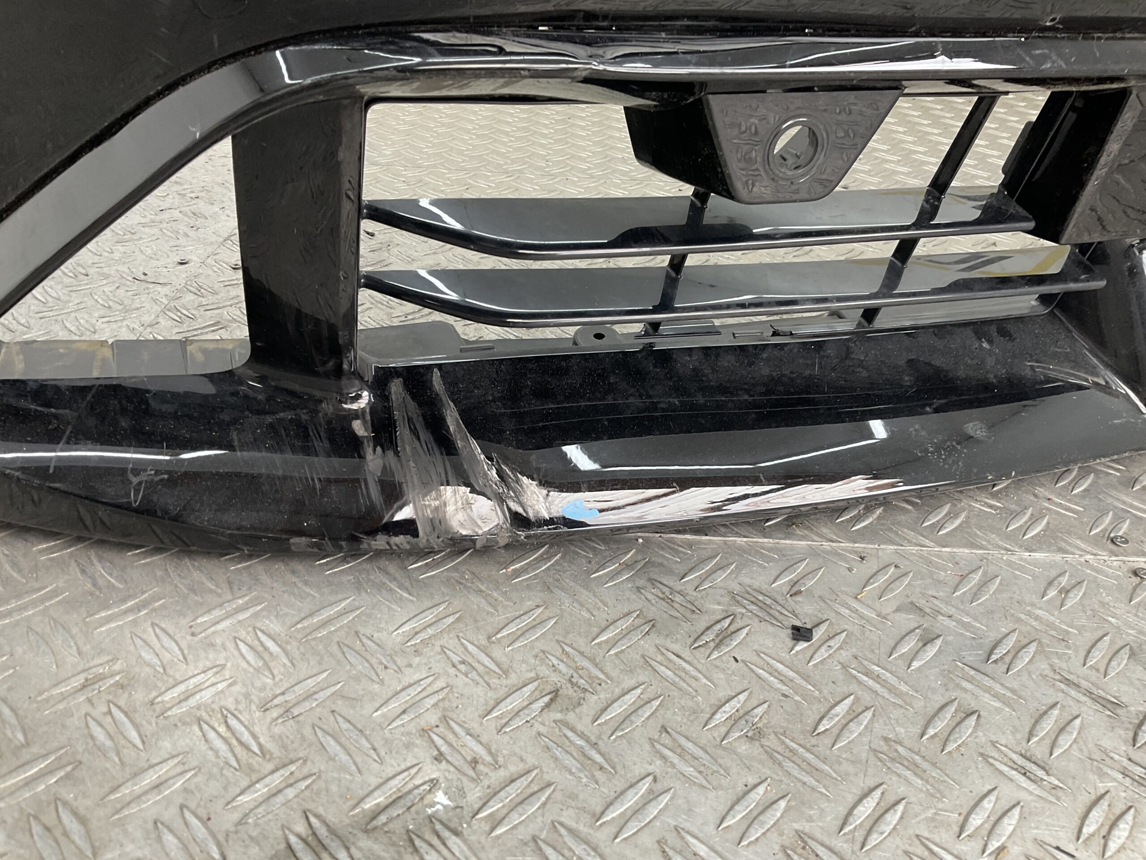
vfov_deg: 48.2
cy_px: 430
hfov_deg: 61.7
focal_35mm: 29
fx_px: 960
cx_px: 573
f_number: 1.8
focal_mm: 3
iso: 40
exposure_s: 1/100
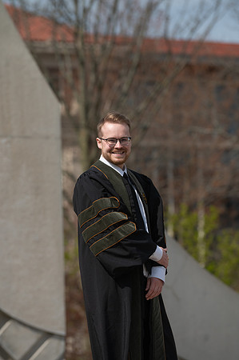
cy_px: 180
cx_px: 120
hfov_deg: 6.9
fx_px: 1996
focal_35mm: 200
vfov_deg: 10.3
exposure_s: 1/800
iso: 125
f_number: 4.5
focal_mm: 200
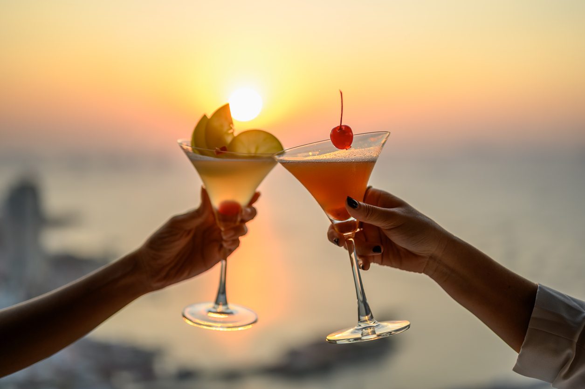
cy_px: 194
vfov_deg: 27.0
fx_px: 812
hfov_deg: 39.6
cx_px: 292
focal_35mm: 50
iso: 100
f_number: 1.8
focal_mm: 50
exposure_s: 1/800
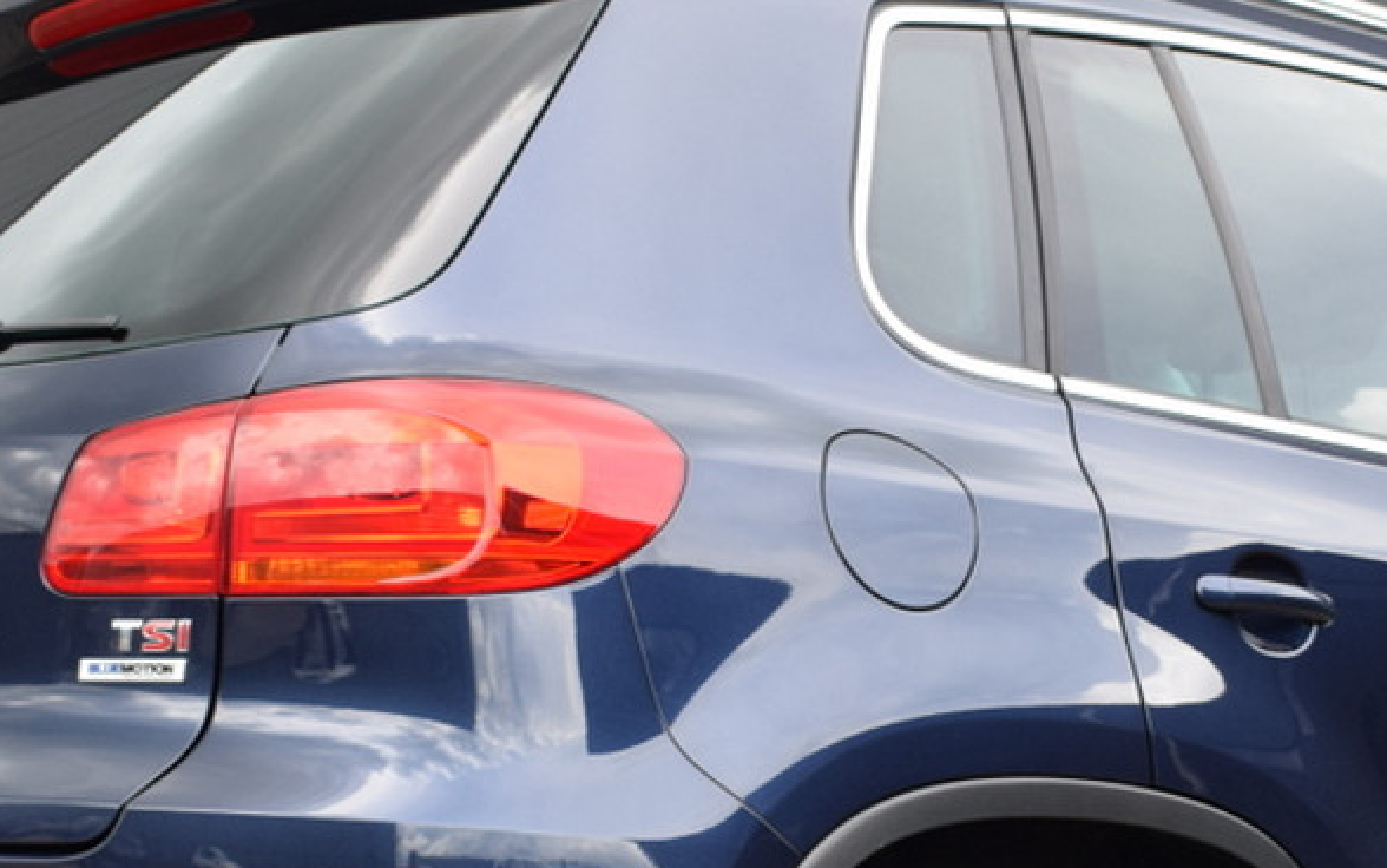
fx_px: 3714
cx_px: 1003
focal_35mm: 98
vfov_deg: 13.3
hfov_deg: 21.0
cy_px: 714
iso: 400
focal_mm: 27
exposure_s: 1/200
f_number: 7.1
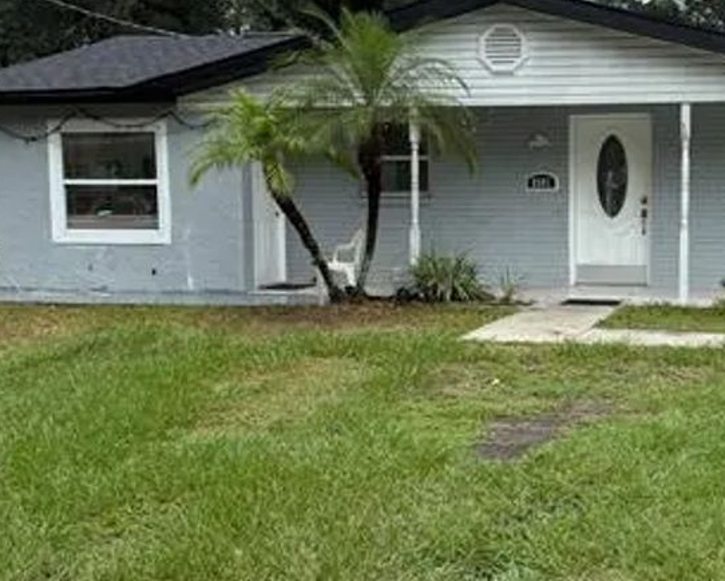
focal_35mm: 59
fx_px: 1266
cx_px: 551
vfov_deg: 25.8
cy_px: 295
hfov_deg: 31.3
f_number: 1.78
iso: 100
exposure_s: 1/1812
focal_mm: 6.76
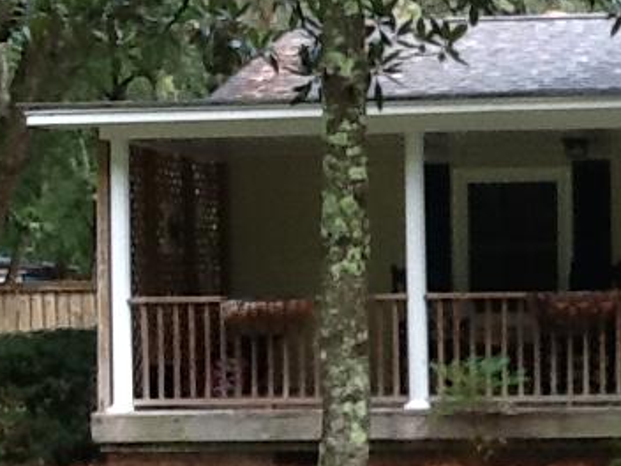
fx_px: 2153
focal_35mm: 120
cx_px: 707
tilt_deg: -2.1
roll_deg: +3.0
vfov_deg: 12.3
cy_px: 316
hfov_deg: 15.9
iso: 50
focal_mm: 2.03
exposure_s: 1/100
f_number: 2.4
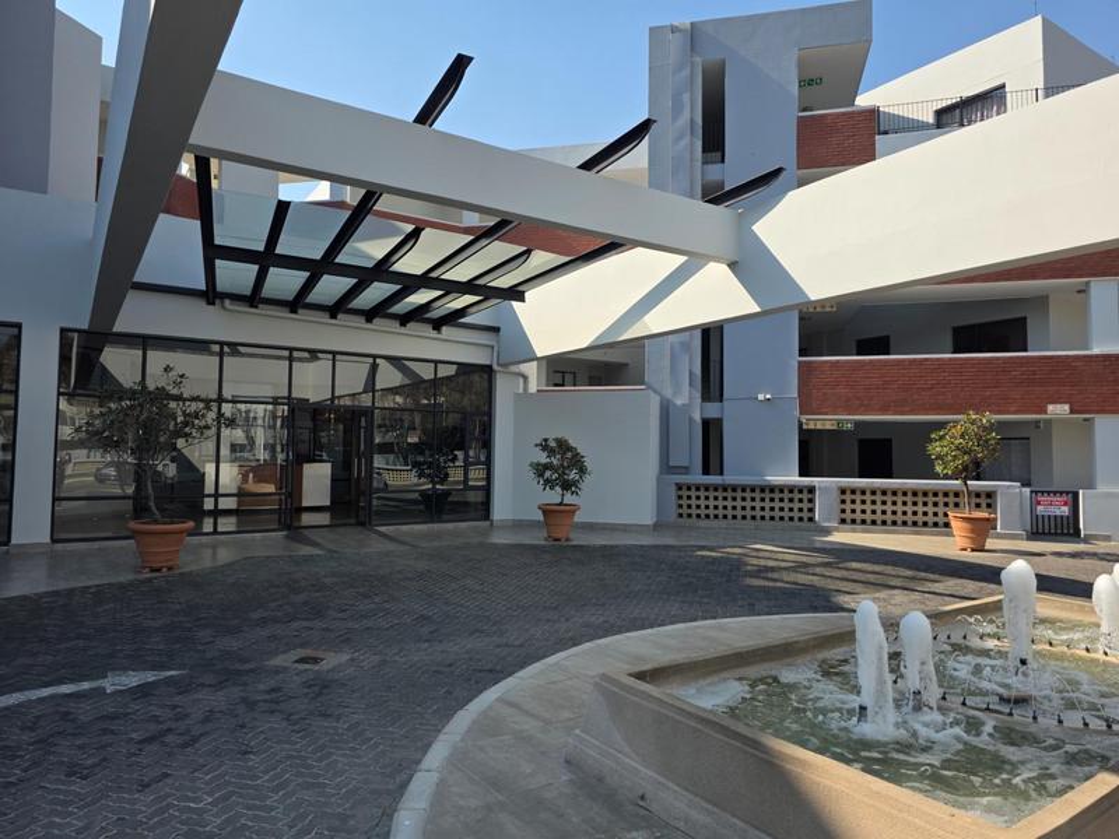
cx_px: 560
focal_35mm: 23
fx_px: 744
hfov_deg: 73.9
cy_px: 420
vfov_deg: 58.9
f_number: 1.7
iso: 80
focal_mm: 6.3
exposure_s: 1/3972
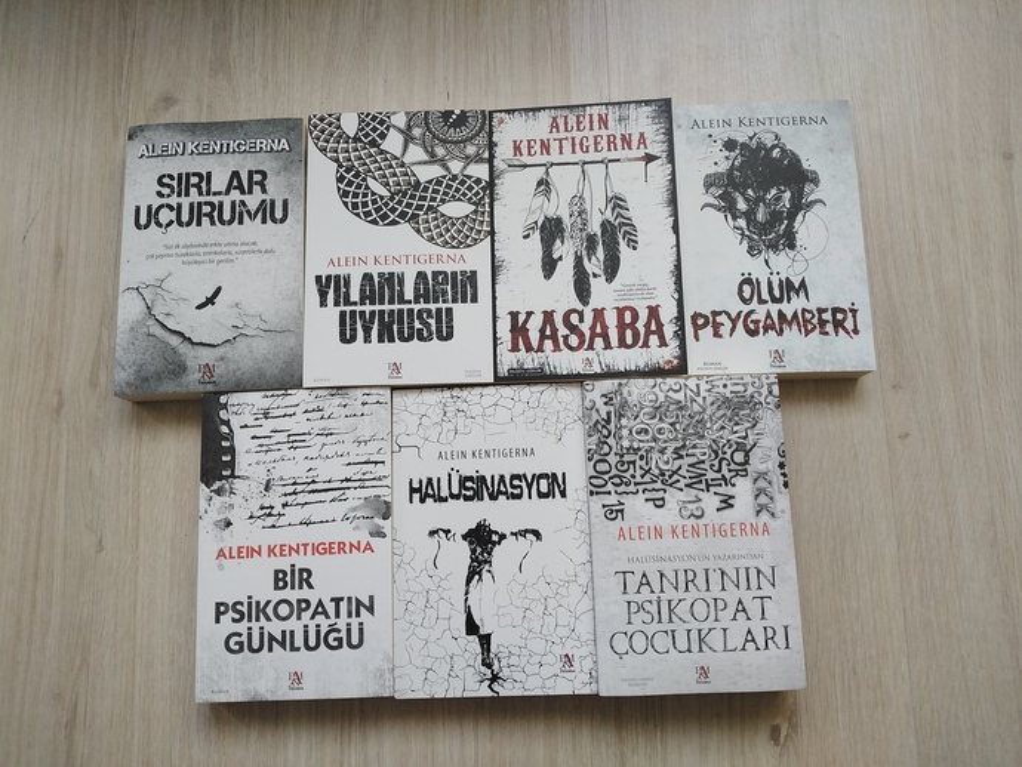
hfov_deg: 67.3
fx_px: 768
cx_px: 511
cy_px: 384
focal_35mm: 26
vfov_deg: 53.1
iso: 147
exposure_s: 1/30
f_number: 1.8
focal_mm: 3.62
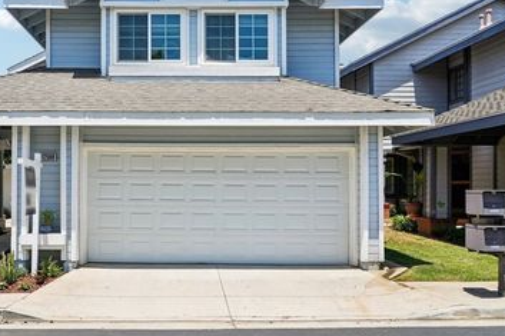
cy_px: 121
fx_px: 477
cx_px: 175
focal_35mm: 34
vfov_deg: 38.5
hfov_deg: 54.8
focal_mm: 24
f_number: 8
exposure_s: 1/400
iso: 125
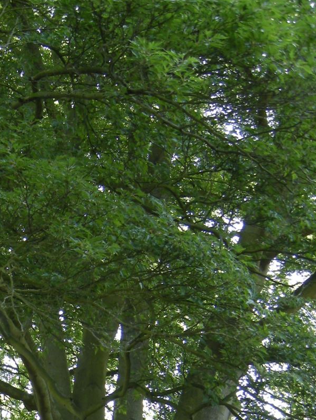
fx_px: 1070
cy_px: 441
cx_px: -52
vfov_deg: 21.3
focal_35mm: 88
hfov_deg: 16.2
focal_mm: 7.5
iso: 71
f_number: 2.7
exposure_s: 1/56.5
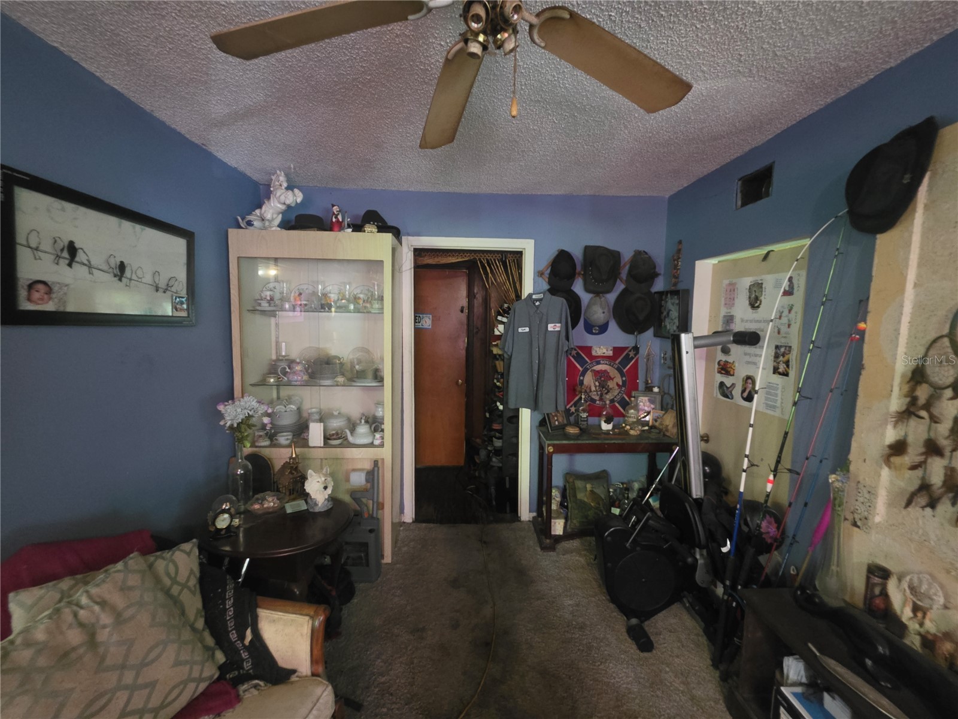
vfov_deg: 89.9
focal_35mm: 13
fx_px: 360
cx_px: 479
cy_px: 360
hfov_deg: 106.2
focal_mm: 2.2
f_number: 1.9
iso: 1250
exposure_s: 1/24
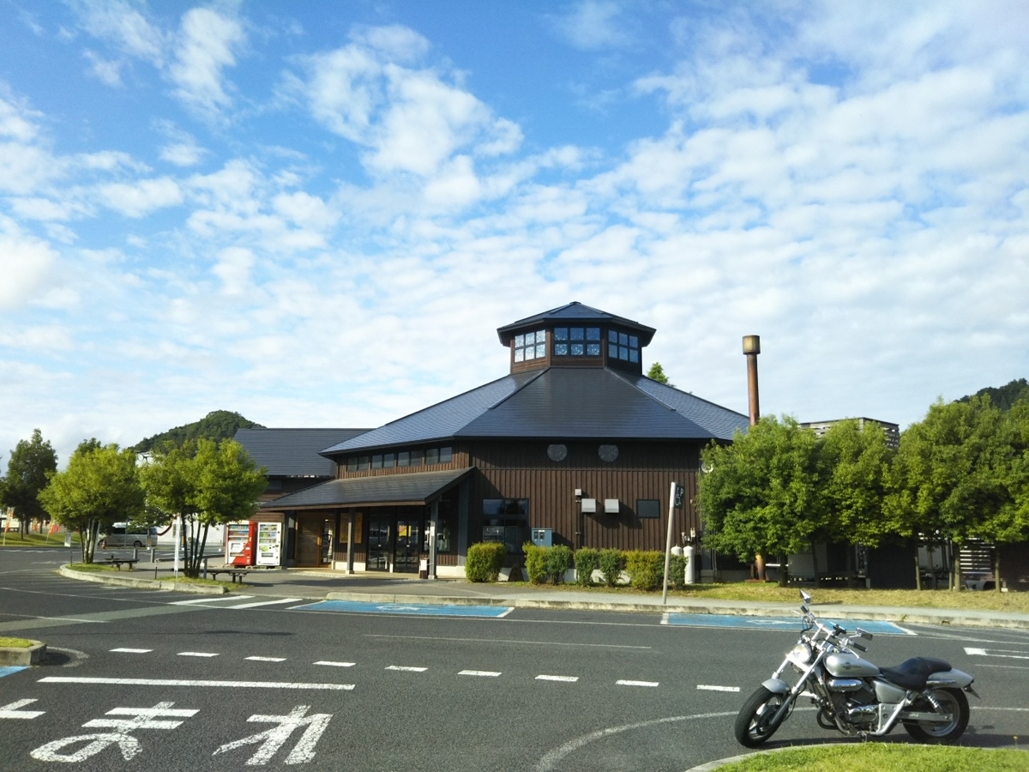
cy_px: 386
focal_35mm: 30
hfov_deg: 60.0
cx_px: 514
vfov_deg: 46.8
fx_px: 892
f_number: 2.2
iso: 25
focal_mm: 4
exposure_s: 1/801
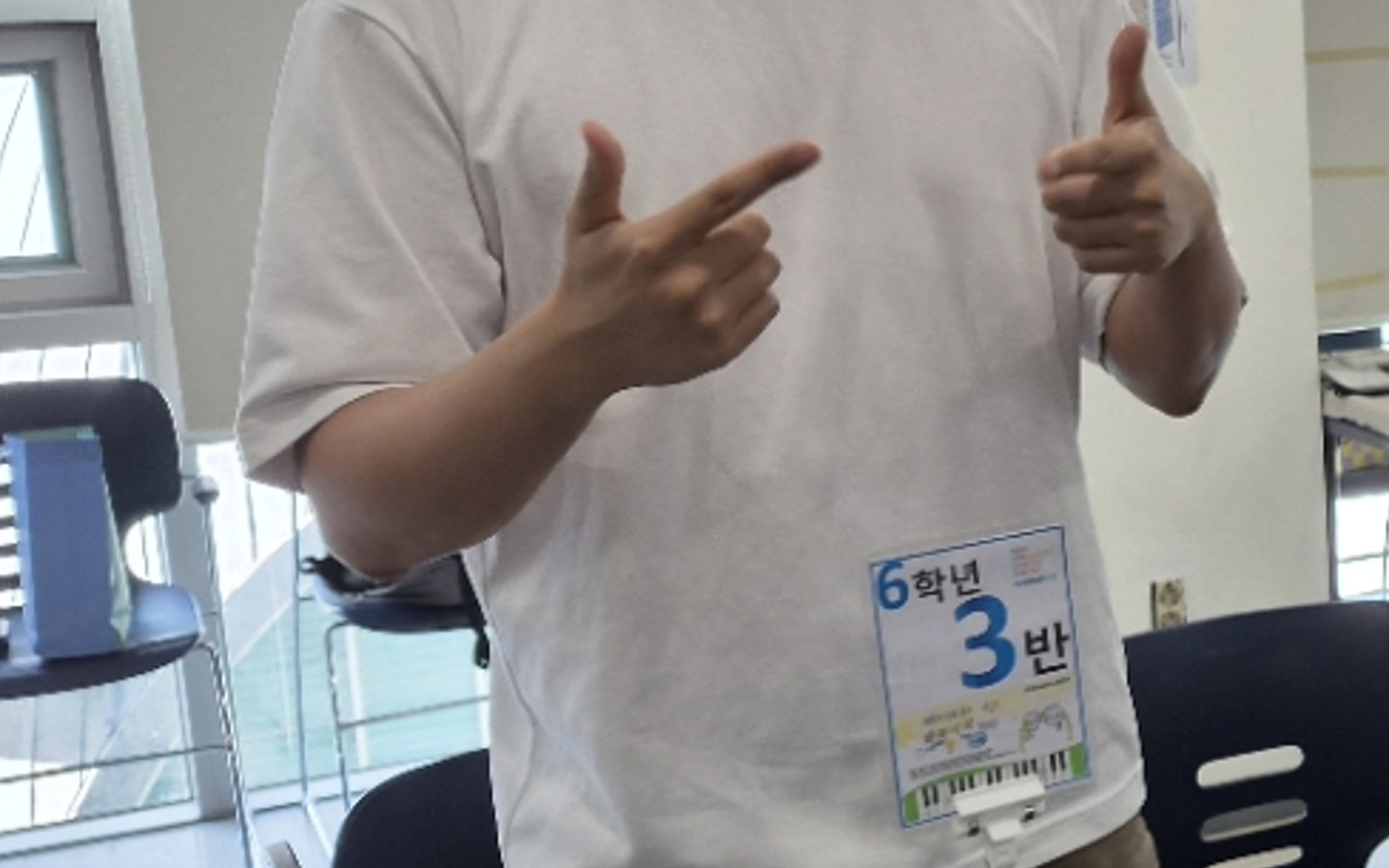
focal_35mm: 64
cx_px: 1702
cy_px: 398
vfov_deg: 20.3
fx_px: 2423
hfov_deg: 27.7
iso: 40
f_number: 1.8
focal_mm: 5.4
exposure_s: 1/120
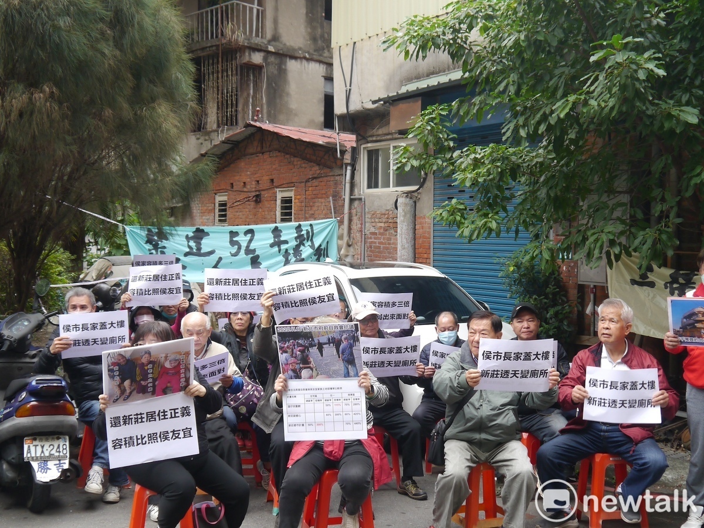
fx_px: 793
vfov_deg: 36.8
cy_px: 264
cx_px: 352
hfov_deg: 47.9
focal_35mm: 39
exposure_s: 1/100
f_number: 3.5
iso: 160
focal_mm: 14
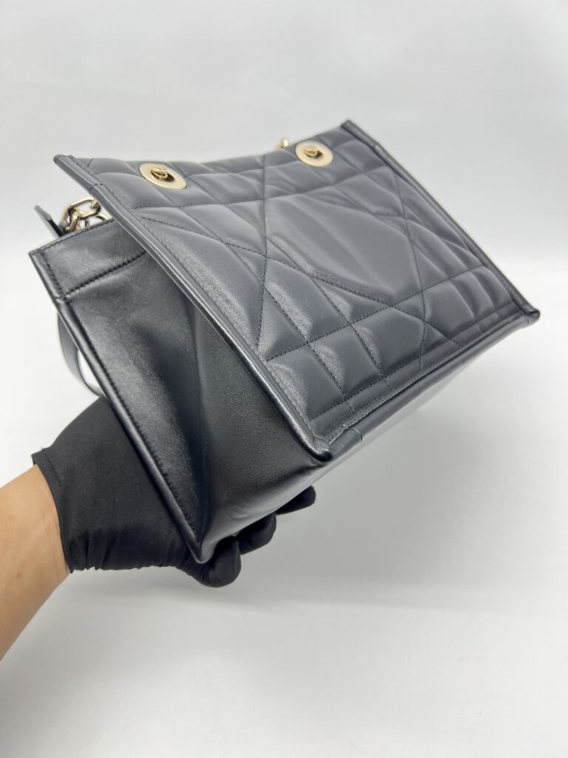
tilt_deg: -40.8
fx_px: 569
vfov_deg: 67.3
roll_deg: +1.8
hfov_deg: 53.1
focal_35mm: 26
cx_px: 284
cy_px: 379
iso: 80
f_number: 1.5
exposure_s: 1/100
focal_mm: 5.7
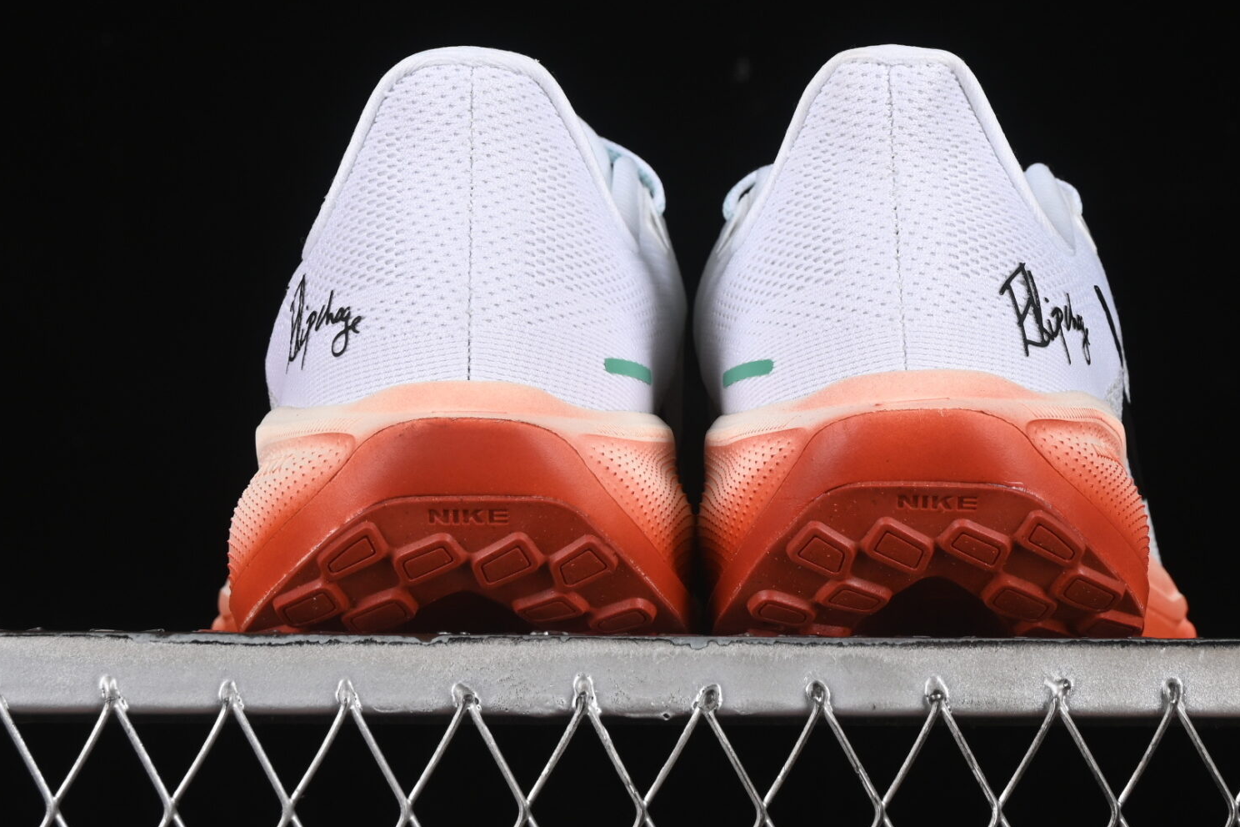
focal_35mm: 129
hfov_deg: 15.9
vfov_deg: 10.6
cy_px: 195
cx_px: 710
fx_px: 4443
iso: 160
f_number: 8
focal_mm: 50
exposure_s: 1/80
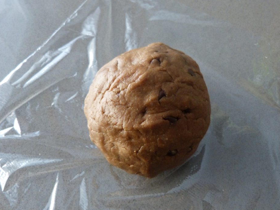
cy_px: 111
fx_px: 235
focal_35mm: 29
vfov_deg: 48.2
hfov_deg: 61.6
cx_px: 148
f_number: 2.8
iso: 400
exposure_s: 1/10
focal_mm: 4.5
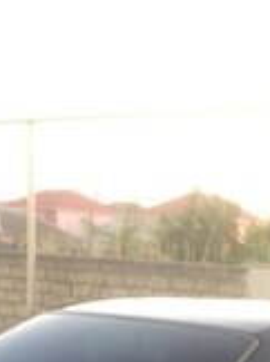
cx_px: 317
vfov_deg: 20.5
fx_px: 928
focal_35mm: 89
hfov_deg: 16.0
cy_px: 440
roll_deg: -0.7
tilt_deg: -13.1
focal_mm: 4.15
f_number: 2.2
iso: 40
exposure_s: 1/33
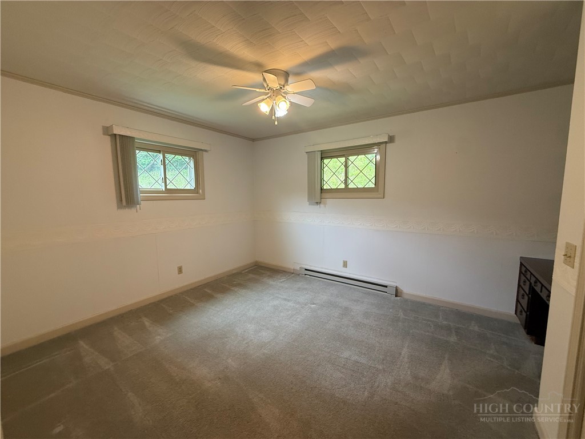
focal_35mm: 14
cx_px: 292
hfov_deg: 102.1
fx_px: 237
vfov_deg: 85.7
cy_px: 220
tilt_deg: -4.9
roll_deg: -0.2
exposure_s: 1/120
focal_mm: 2.22
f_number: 2.2
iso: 250
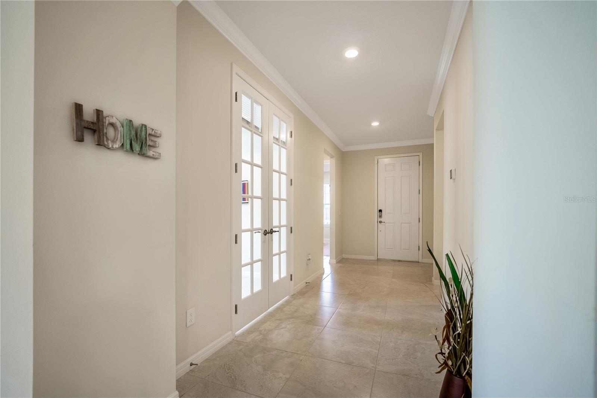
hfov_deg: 104.2
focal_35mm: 14
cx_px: 298
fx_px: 232
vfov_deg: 81.3
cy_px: 199
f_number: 3.5
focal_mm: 14
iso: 800
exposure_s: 1/4000
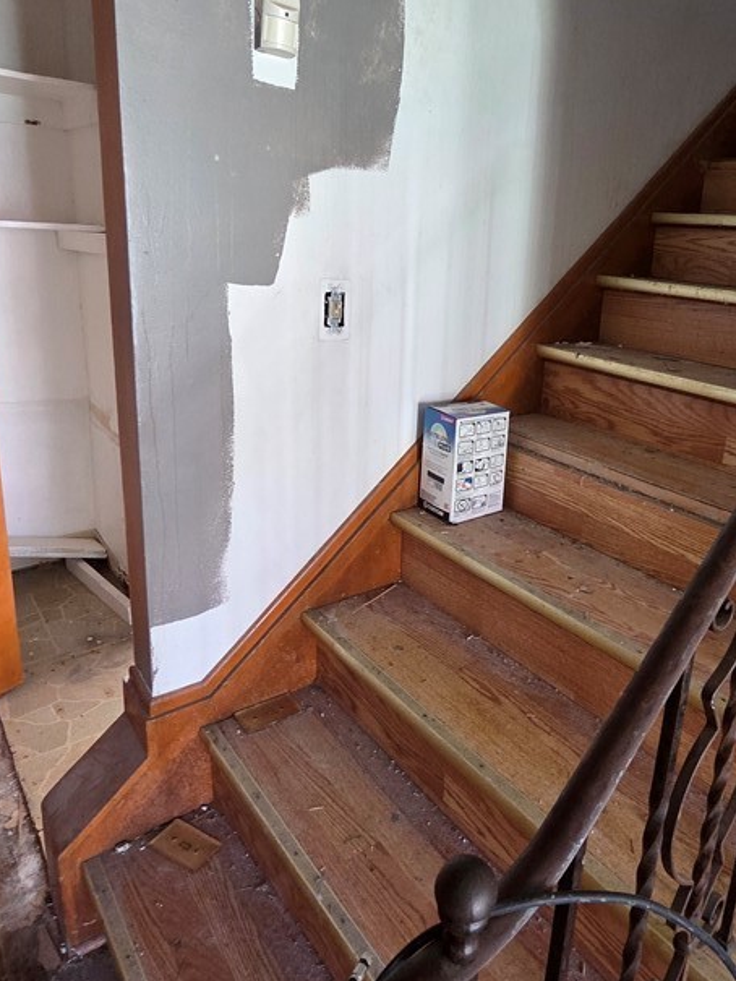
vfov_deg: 75.9
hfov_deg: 59.4
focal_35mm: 22
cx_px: 504
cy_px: 413
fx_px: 623
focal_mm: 2.2
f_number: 2.2
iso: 640
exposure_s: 1/60
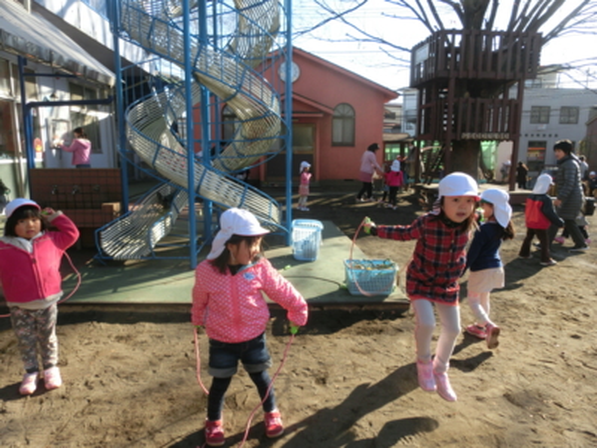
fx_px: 414
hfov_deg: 71.6
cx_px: 298
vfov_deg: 56.8
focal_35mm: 24
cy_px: 224
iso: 80
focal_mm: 4.24
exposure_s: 1/400
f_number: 3
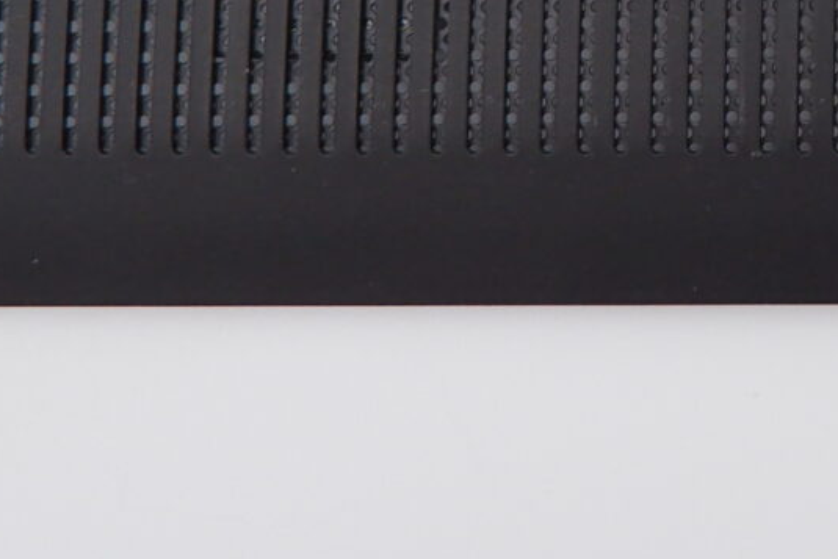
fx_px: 2561
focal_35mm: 110
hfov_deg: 16.9
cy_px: -544
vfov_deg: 11.3
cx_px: 1231
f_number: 5.6
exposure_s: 1/220
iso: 800
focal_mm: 15
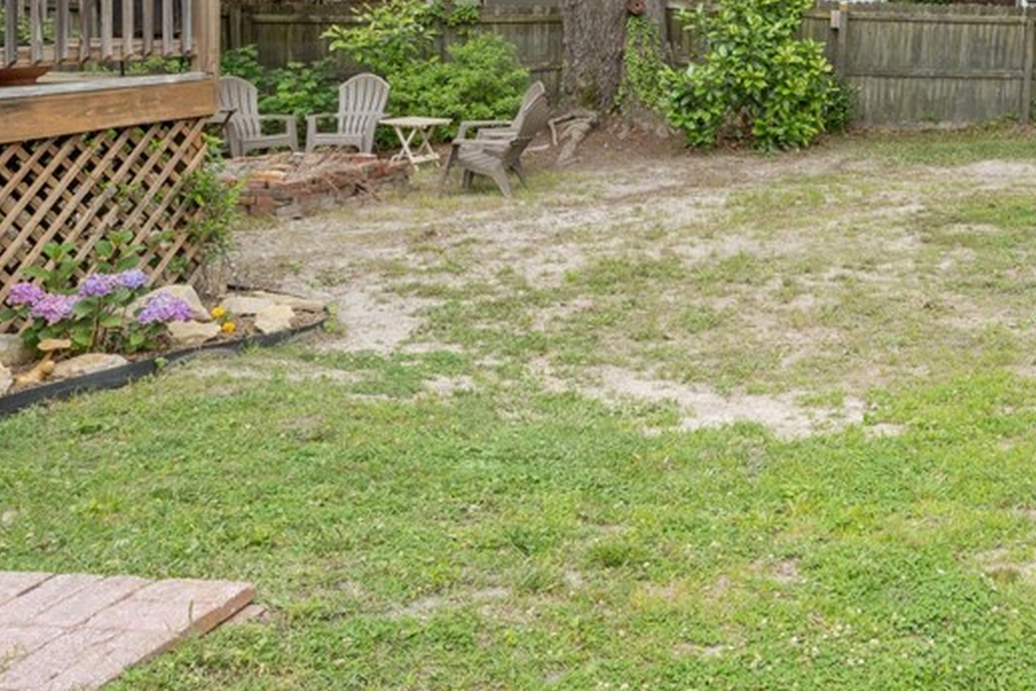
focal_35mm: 40
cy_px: 36
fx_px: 1151
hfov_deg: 42.8
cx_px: 998
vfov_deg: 31.4
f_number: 11
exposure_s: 1/20
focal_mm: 19
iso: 125
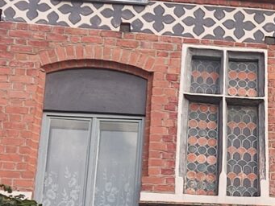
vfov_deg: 11.7
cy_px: 184
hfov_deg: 15.0
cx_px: 342
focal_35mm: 126
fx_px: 1001
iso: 50
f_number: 1.79
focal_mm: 4.71
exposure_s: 1/321
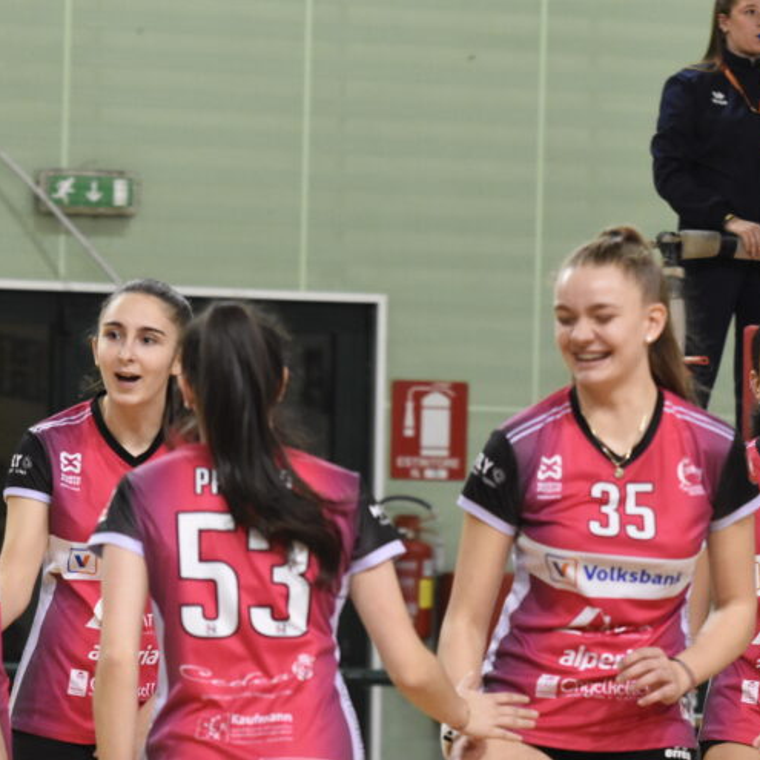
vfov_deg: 7.7
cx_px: 562
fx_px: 5639
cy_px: 499
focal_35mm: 227
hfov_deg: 7.7
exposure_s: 1/500
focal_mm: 86
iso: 3200
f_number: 3.5
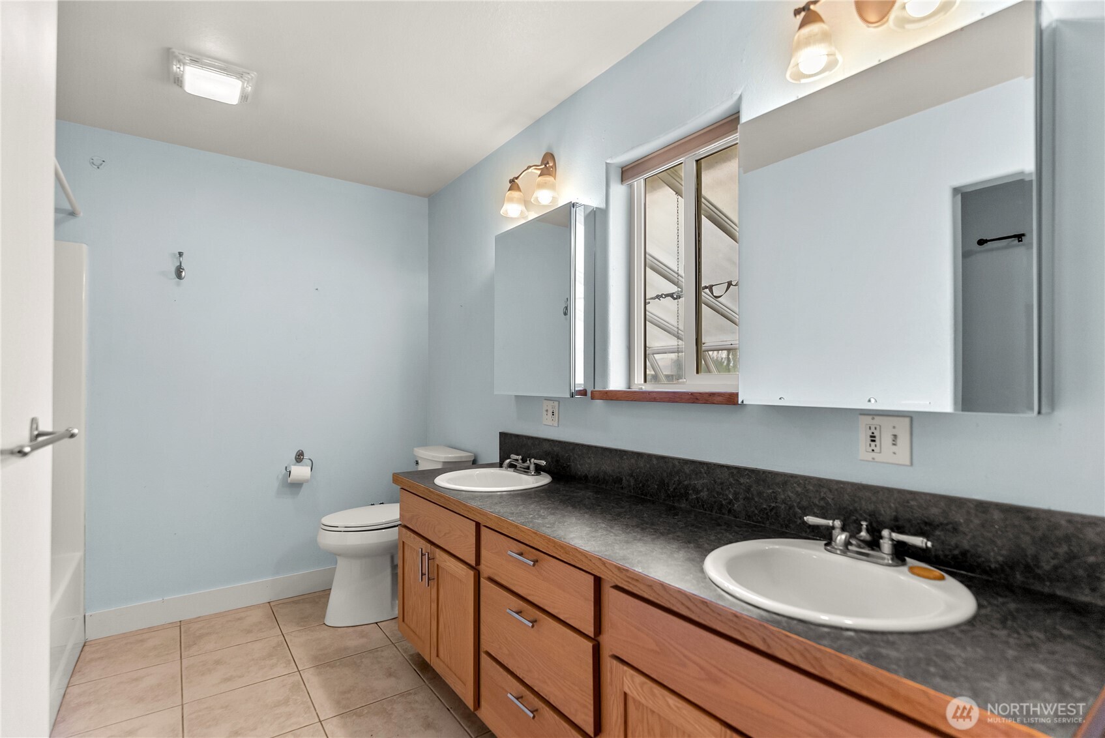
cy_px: 369
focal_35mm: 17
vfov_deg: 71.1
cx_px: 552
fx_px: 516
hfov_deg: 93.9
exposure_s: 1/125
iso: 400
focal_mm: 16.8
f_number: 2.8
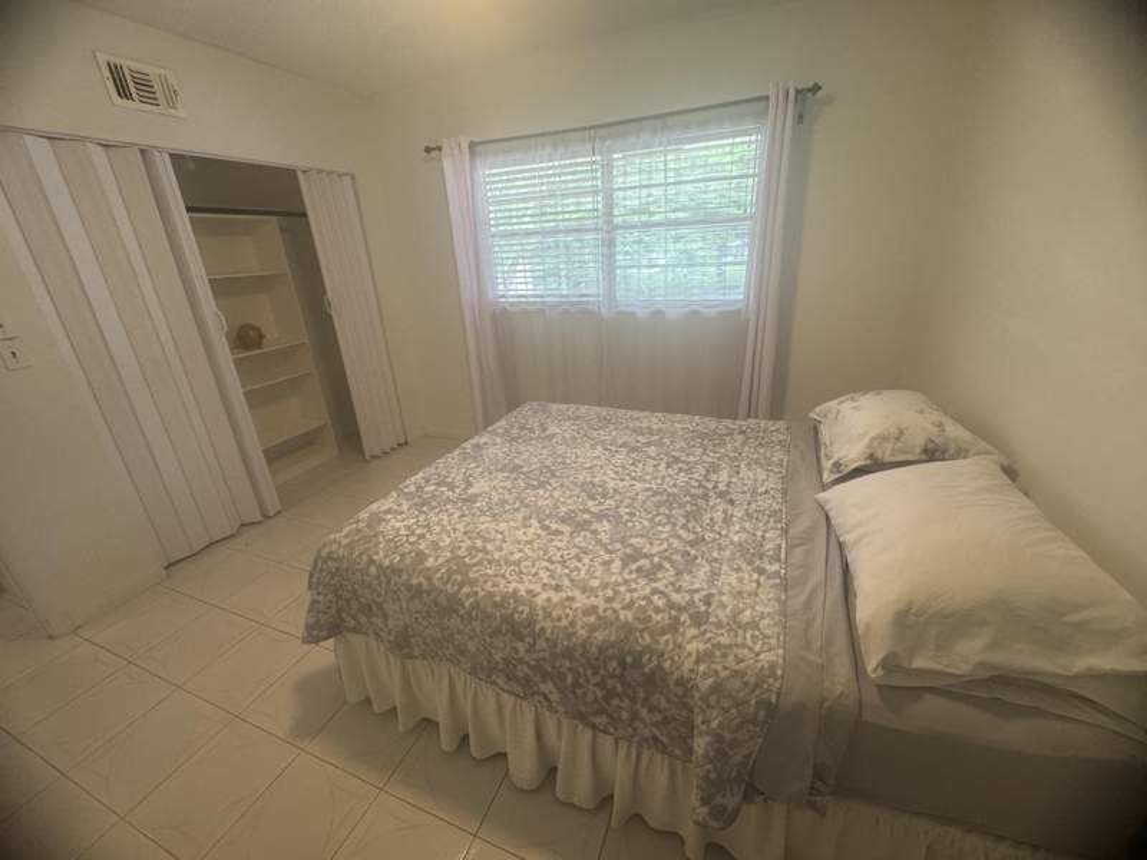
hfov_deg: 102.1
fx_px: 464
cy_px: 430
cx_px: 574
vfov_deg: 85.7
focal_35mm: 14
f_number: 2.2
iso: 200
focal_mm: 2.22
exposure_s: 1/60
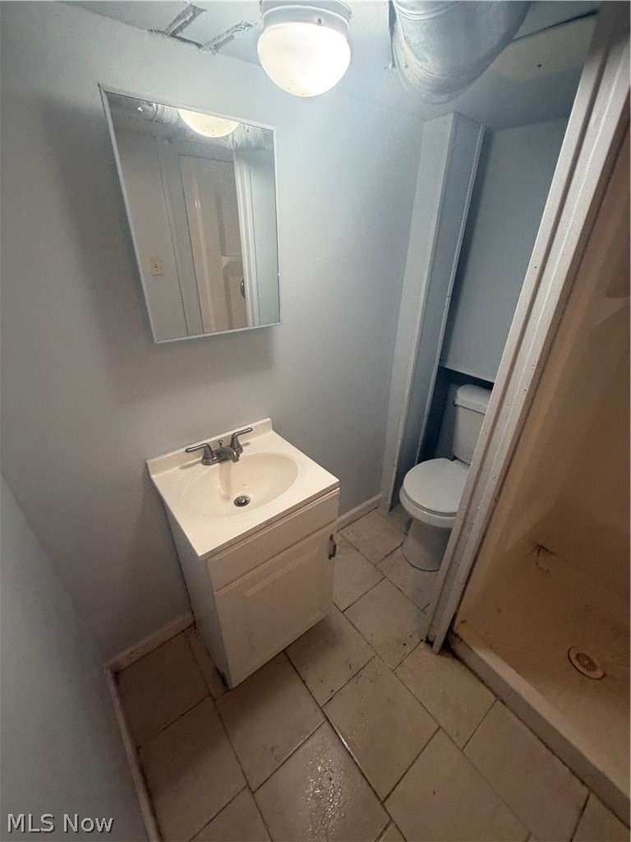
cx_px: 316
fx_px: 340
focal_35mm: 14
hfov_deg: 85.7
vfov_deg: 102.1
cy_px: 421
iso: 200
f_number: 2.2
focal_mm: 2.22
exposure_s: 1/60
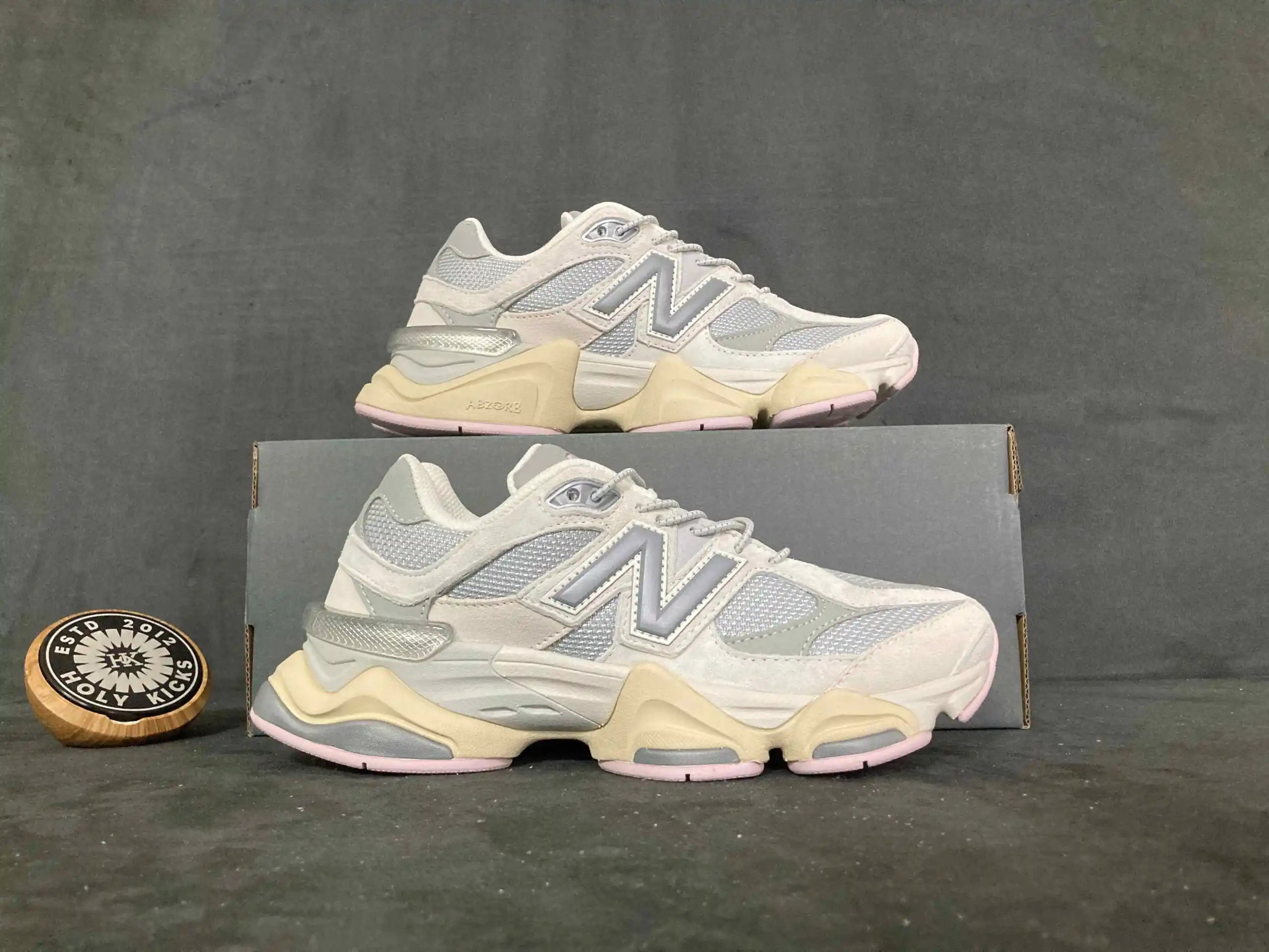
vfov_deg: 49.7
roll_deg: -0.1
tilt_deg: +8.8
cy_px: 476
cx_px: 634
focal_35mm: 28
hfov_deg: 63.4
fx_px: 1026
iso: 320
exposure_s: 1/60
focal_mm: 3.99
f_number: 1.8
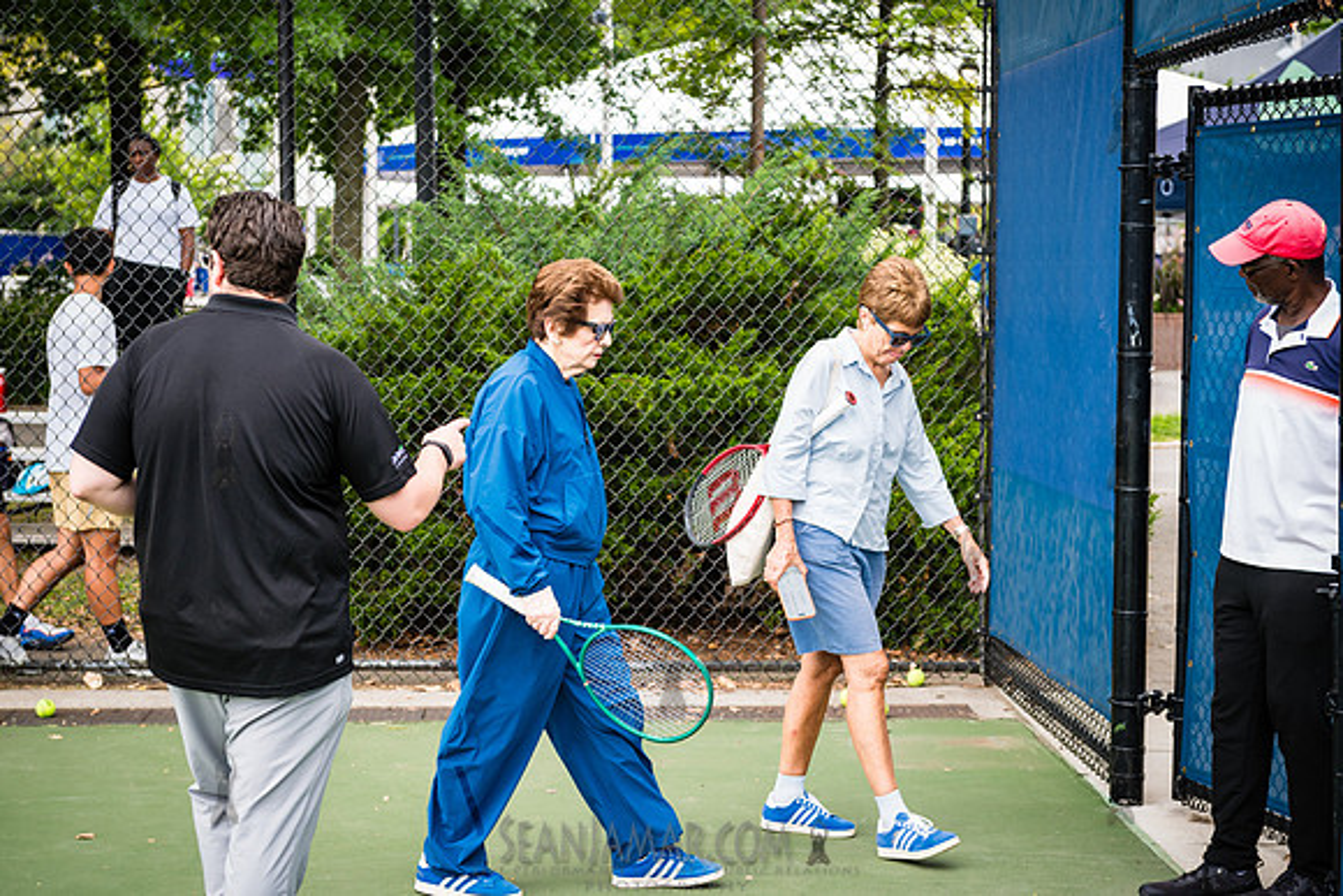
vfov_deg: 21.2
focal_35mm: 64
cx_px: 658
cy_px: 448
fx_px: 2397
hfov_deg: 31.3
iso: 400
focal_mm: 62
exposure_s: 1/320
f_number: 4.5
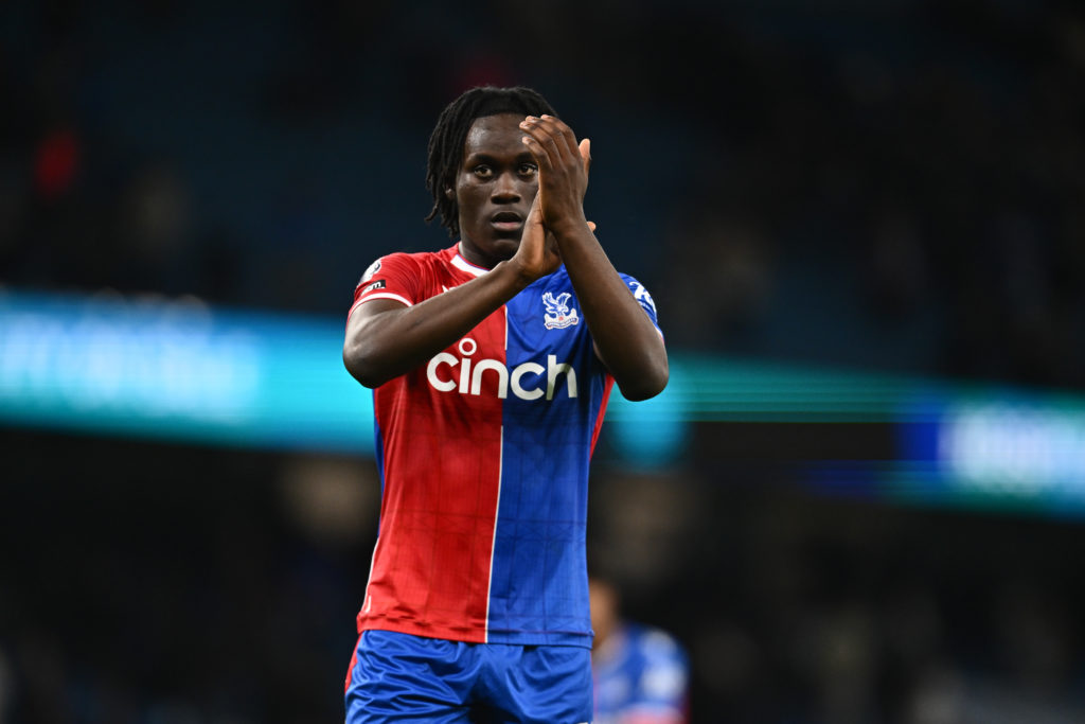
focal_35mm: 400
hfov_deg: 5.2
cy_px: 362
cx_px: 542
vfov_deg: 3.4
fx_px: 12056
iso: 2000
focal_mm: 400
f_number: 3.5
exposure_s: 1/1600
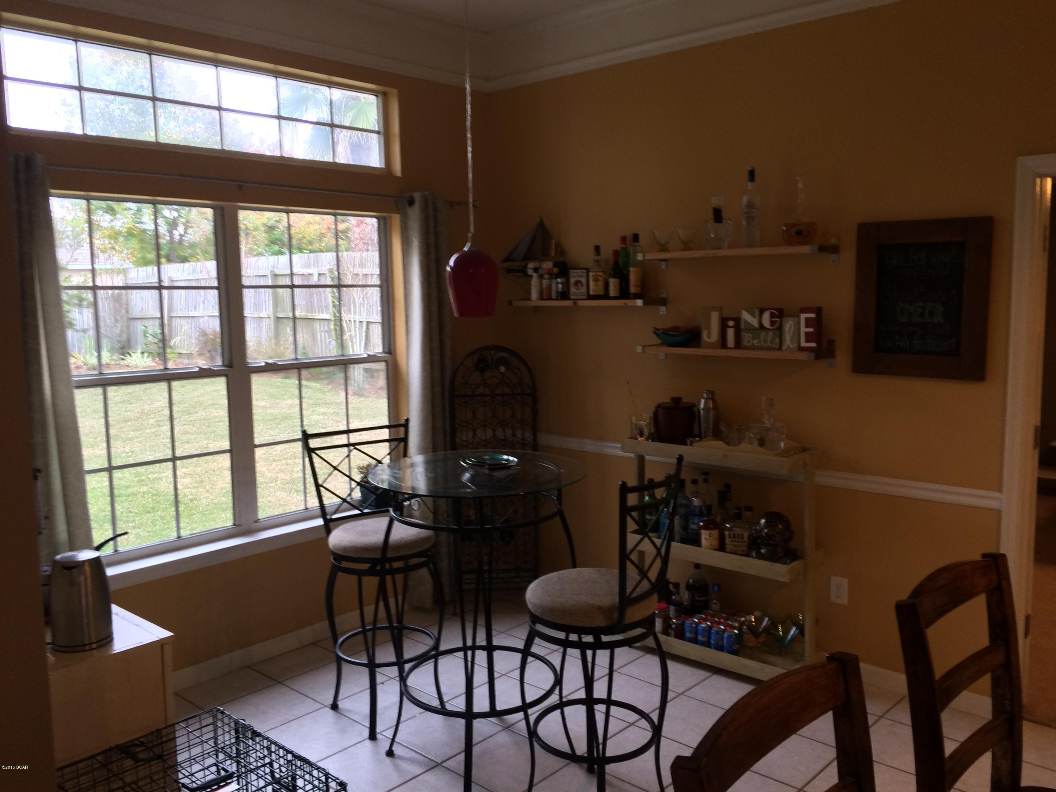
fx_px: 885
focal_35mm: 29
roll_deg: +0.3
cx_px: 528
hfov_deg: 61.7
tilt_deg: -7.5
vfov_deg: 48.2
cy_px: 396
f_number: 2.2
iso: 100
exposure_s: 1/30
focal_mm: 4.15
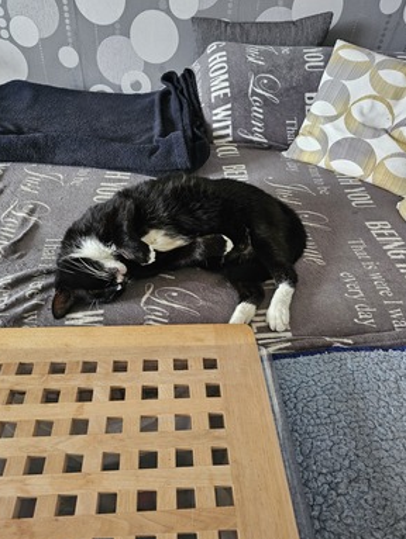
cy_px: 279
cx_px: 199
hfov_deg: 56.9
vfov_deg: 71.5
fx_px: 375
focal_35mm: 24
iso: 640
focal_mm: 6.3
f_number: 1.7
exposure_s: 1/25
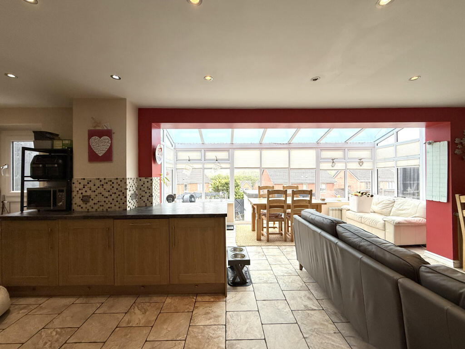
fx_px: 188
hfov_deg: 102.1
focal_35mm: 14
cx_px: 232
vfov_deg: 85.7
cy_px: 174
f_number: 2.2
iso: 50
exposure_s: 1/219
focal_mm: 2.22
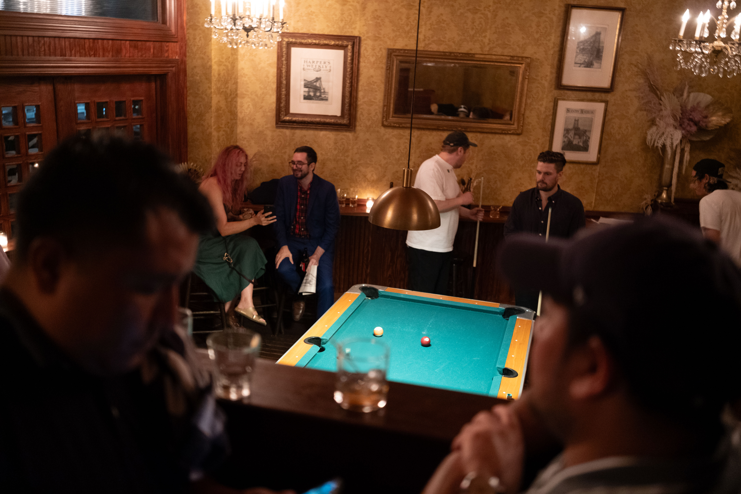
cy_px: 247
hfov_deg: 54.4
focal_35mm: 35
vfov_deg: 37.9
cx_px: 370
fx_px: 720
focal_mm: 23
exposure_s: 1/60
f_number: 1.4
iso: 2500
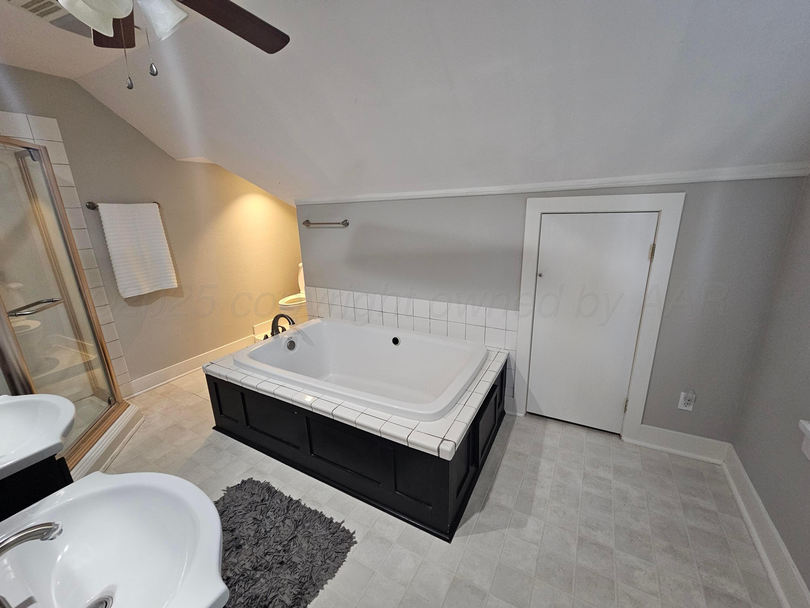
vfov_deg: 89.9
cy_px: 304
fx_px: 304
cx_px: 405
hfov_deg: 106.2
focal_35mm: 13
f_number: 2.2
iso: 320
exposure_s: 1/60
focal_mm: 2.2
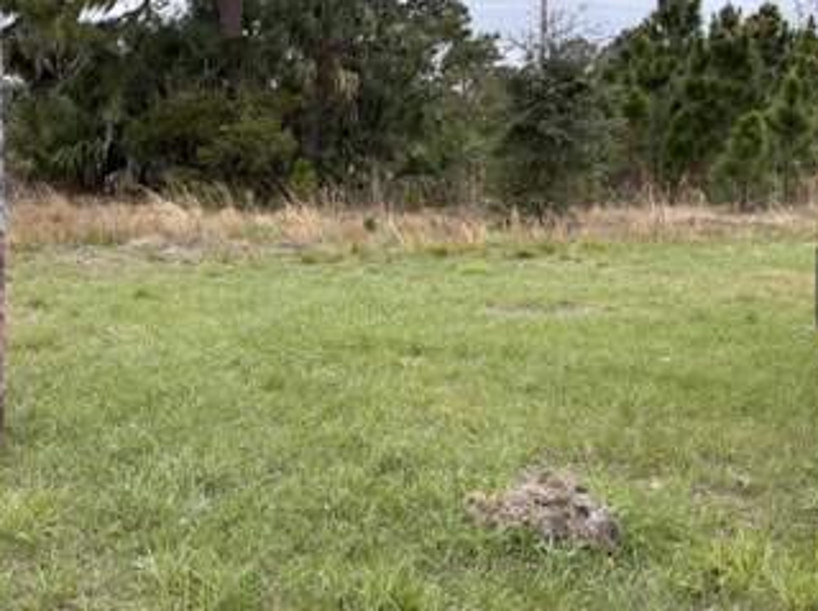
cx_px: 281
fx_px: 991
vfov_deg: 34.2
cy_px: 252
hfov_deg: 44.3
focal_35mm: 42
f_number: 1.8
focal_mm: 3
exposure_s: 1/312
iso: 25
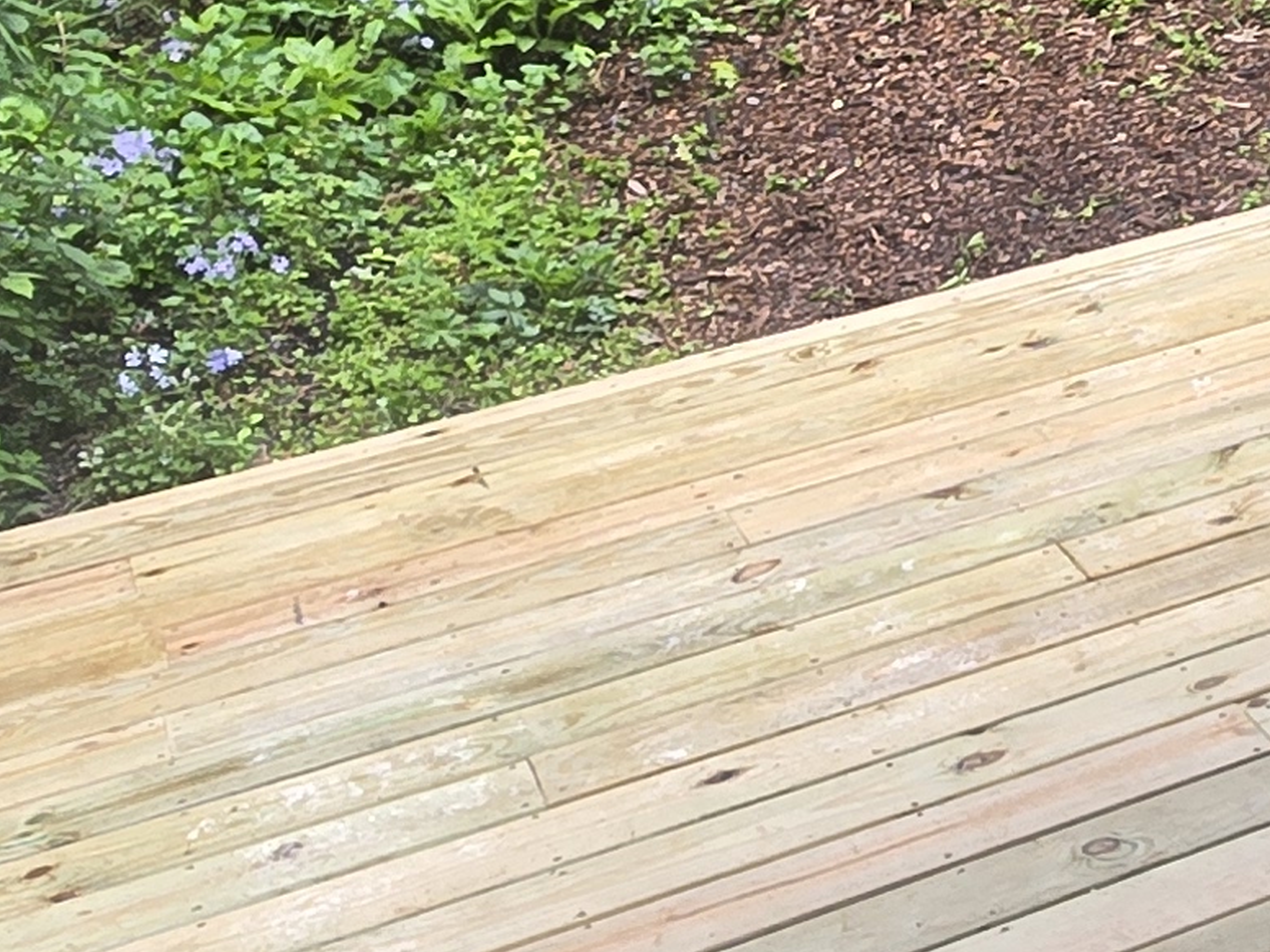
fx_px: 2458
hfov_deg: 25.9
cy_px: 463
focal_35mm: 67
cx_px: 1517
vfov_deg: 21.9
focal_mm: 2.2
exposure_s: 1/120
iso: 64
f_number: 2.2
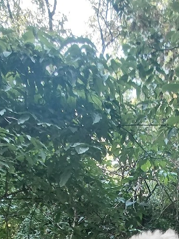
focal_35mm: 43
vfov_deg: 33.0
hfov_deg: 32.4
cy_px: 308
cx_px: 150
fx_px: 296
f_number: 2.2
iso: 50
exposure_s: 1/50
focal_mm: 1.64
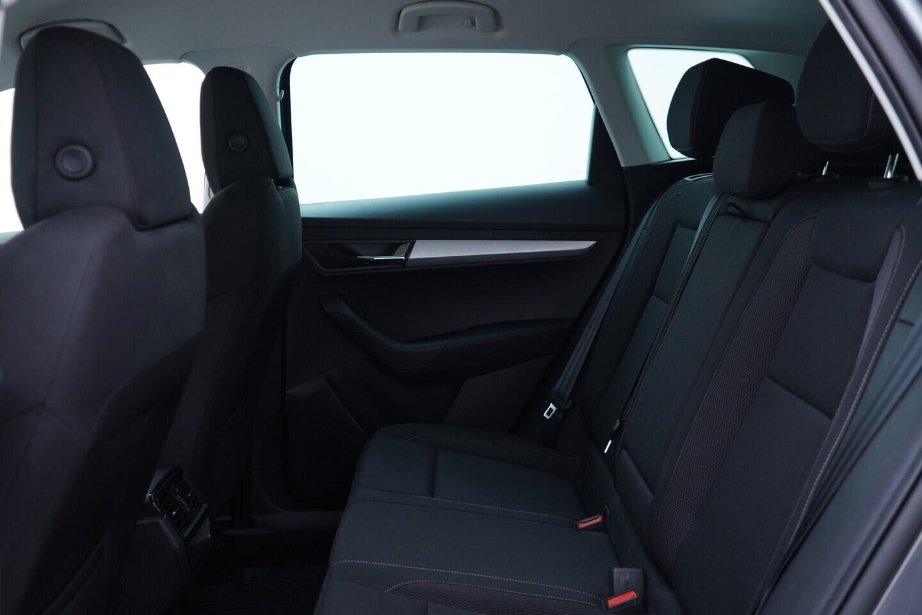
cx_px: 461
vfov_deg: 36.9
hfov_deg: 53.1
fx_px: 922
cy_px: 308
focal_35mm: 36
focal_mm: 24
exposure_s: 1/40
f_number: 2.8
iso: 200
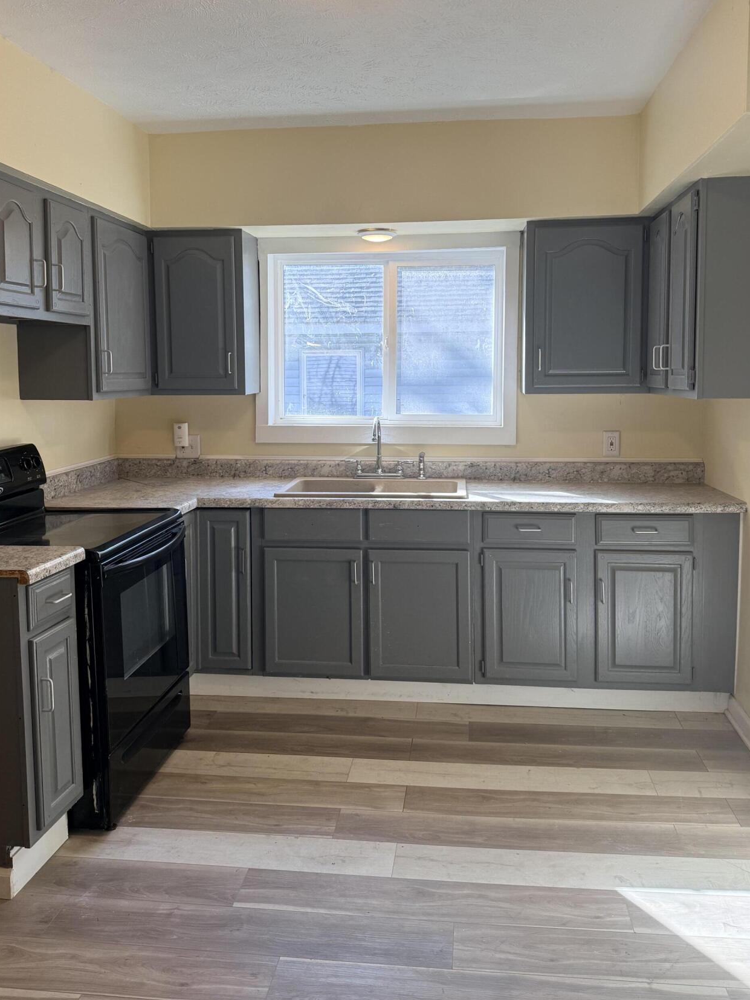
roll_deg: +0.1
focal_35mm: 29
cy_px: 429
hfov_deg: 48.2
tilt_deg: -3.2
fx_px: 838
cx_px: 373
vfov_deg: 61.4
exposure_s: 1/246
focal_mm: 6.76
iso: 100
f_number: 1.78
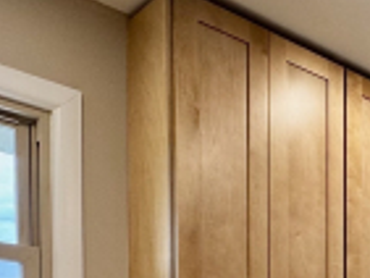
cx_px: 429
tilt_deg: -1.7
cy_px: 438
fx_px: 706
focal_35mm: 66
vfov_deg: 19.1
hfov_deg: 26.5
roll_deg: -0.1
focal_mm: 2.22
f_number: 2.2
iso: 100
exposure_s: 1/120
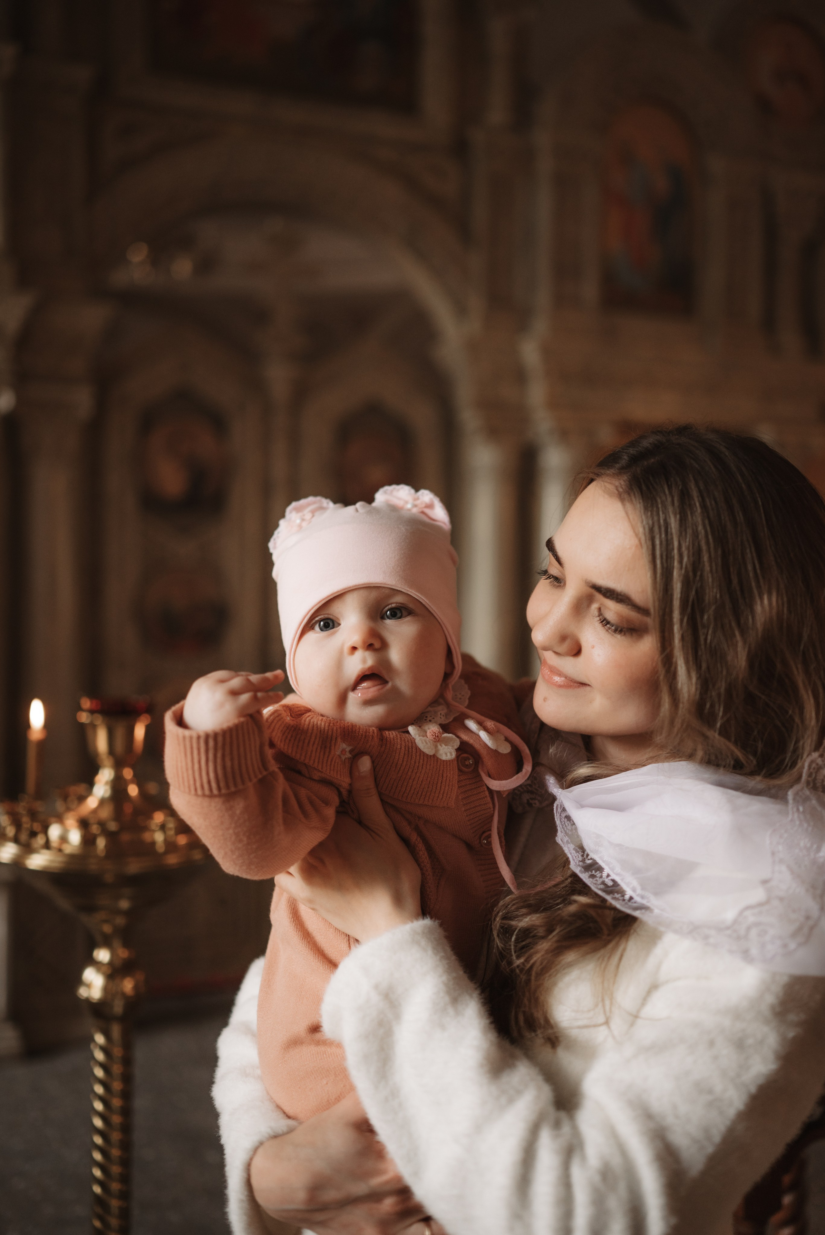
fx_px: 1202
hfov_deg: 37.9
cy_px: 618
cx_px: 412
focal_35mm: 35
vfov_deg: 54.4
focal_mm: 35
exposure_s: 1/320
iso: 800
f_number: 1.8
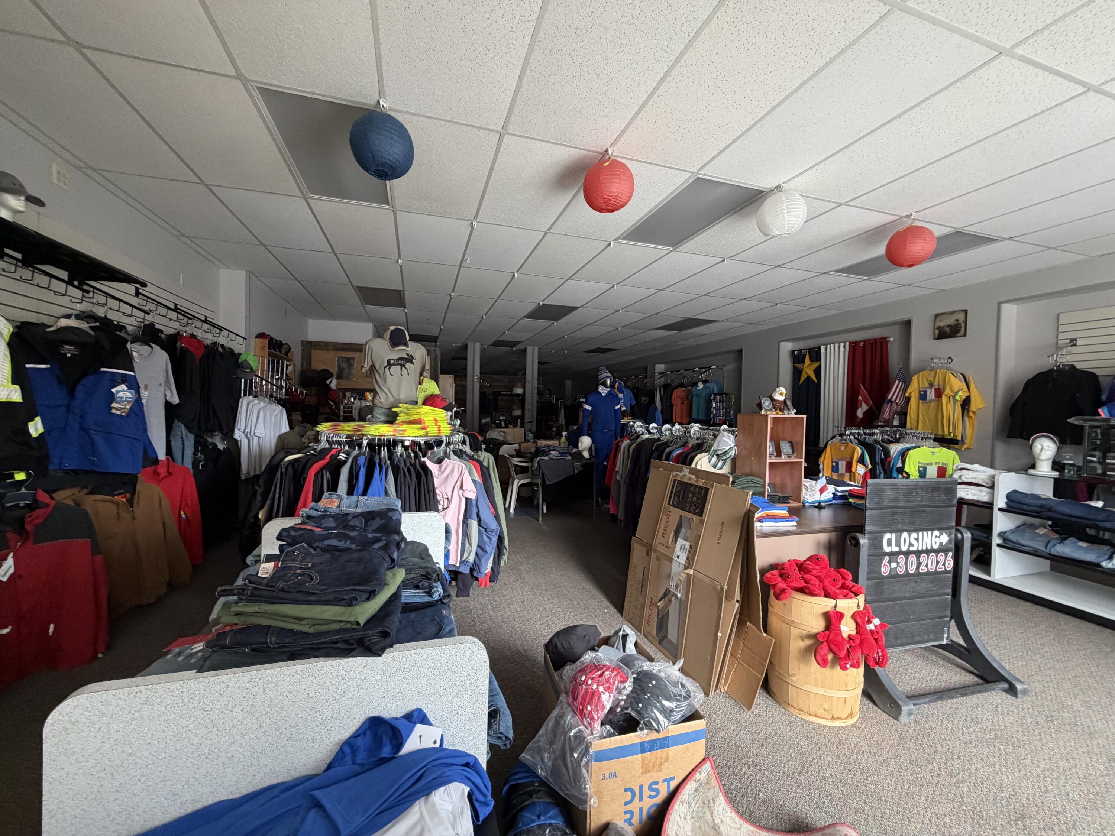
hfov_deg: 102.1
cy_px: 418
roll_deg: -0.3
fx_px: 451
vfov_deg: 85.7
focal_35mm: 14
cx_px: 558
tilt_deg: -1.9
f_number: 2.2
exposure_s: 1/89
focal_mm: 2.22
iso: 320
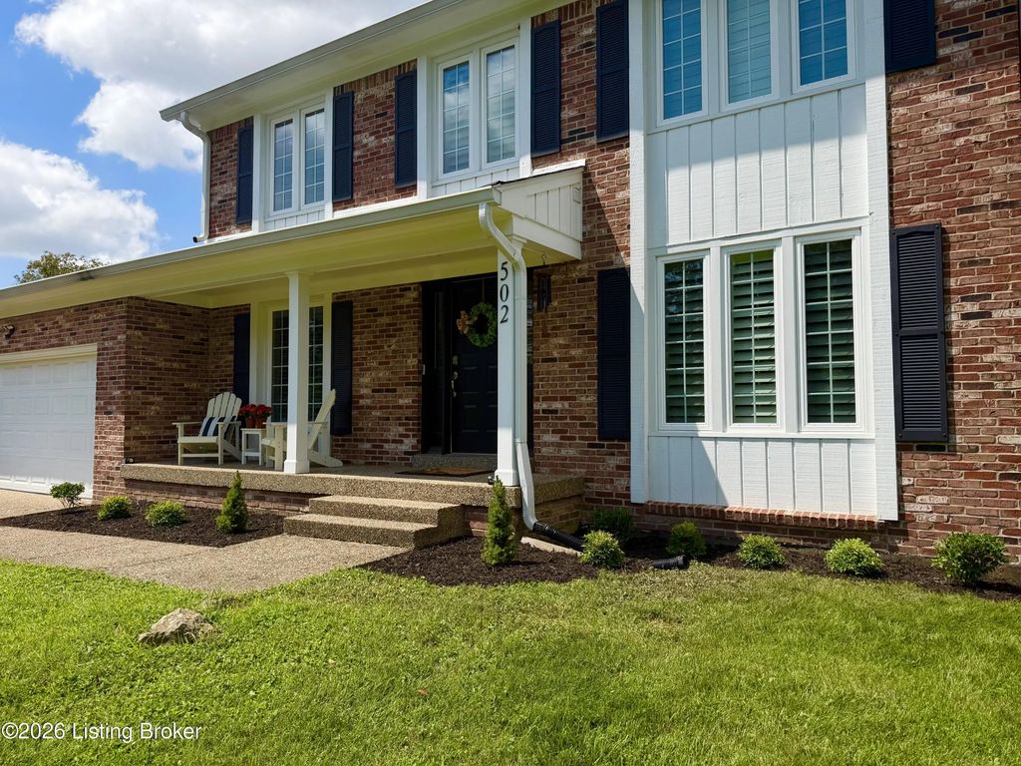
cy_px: 383
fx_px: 708
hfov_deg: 71.6
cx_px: 510
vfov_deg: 56.8
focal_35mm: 24
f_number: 1.78
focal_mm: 6.76
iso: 80
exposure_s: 1/4673
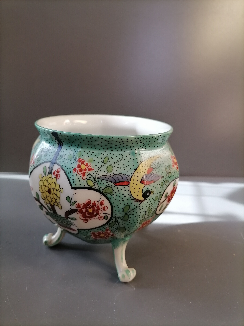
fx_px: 244
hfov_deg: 53.1
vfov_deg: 67.3
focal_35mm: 26
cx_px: 122
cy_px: 163
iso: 100
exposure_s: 1/120
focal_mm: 5.4
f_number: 1.8
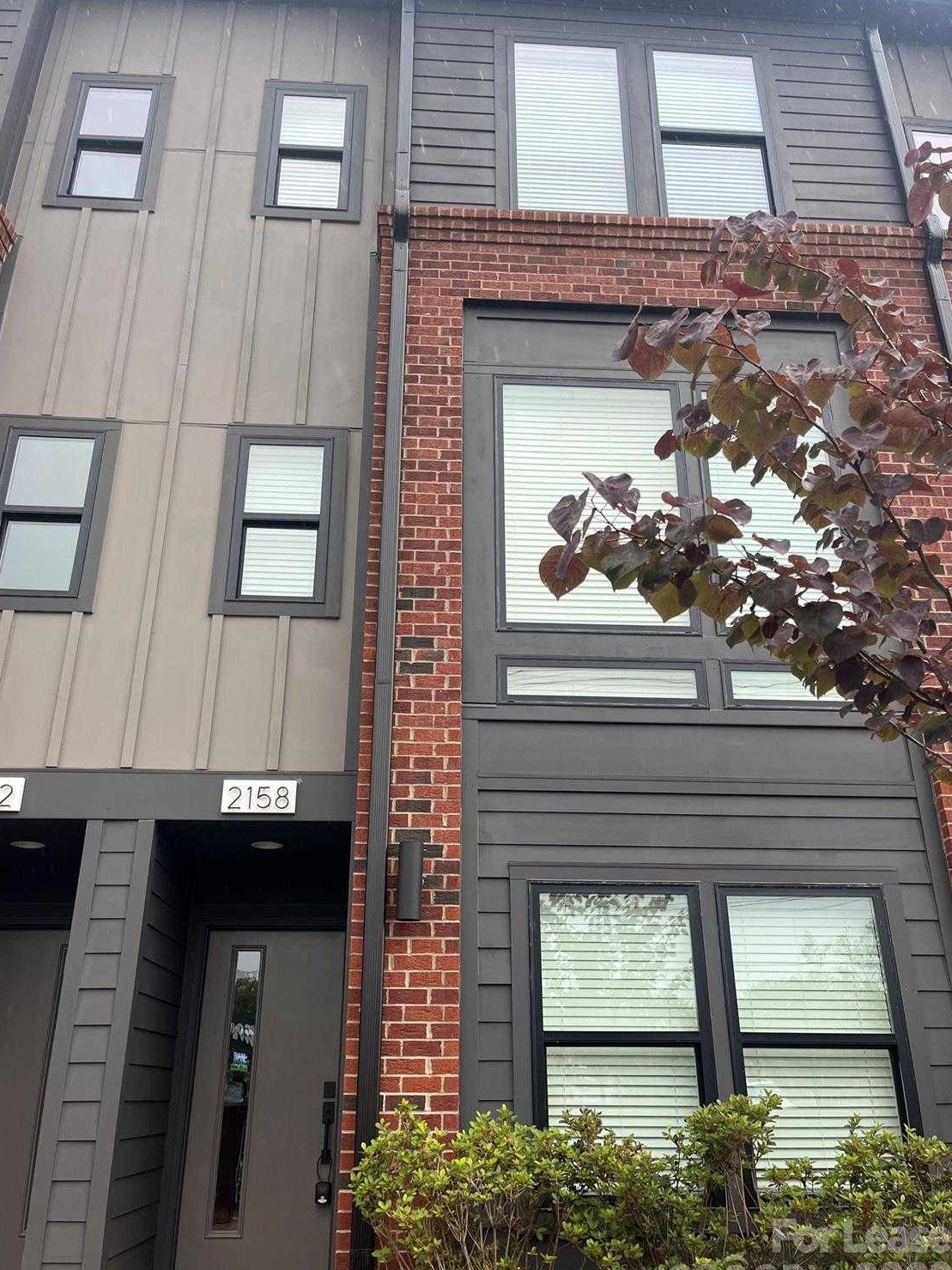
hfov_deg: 51.3
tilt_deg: +22.5
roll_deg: -0.7
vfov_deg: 65.3
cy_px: 654
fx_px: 990
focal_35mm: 27
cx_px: 464
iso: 50
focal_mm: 5.1
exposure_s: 1/316
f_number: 1.6
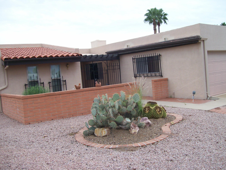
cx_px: 113
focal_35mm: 36
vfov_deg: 39.7
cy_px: 85
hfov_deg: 51.4
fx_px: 235
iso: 80
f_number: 2.7
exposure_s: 1/139
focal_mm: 6
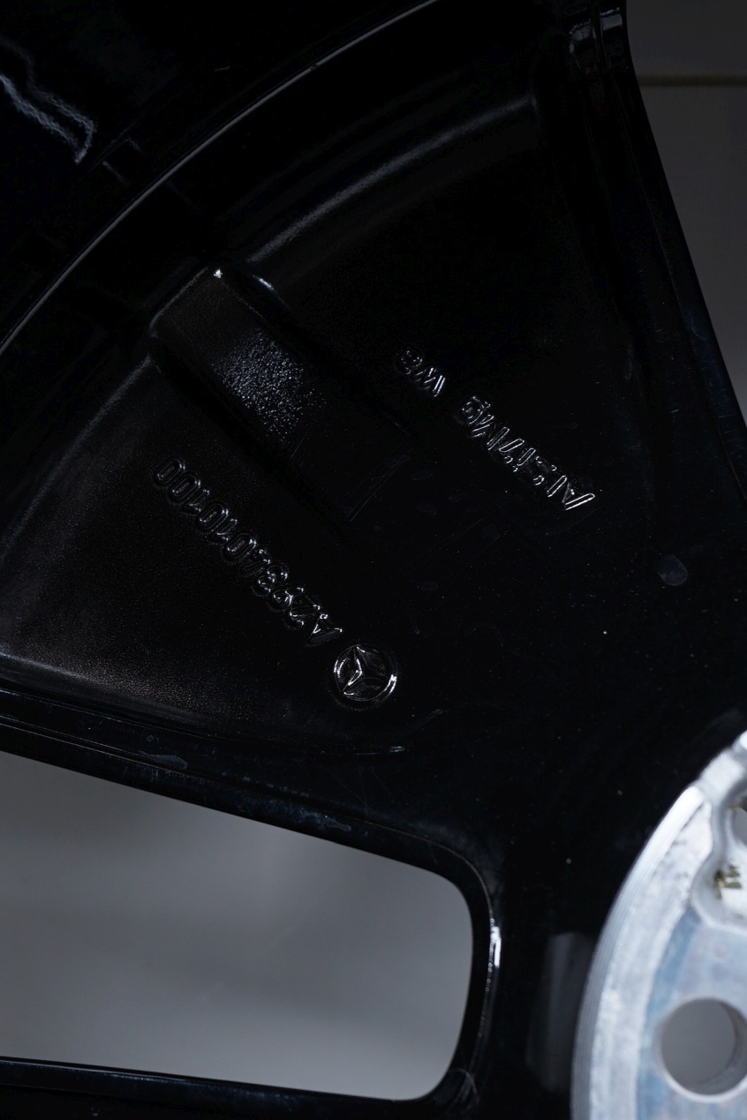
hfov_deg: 21.9
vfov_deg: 32.4
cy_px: 561
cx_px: 327
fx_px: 1930
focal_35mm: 62
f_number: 7.1
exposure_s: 1/100
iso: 250
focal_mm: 41
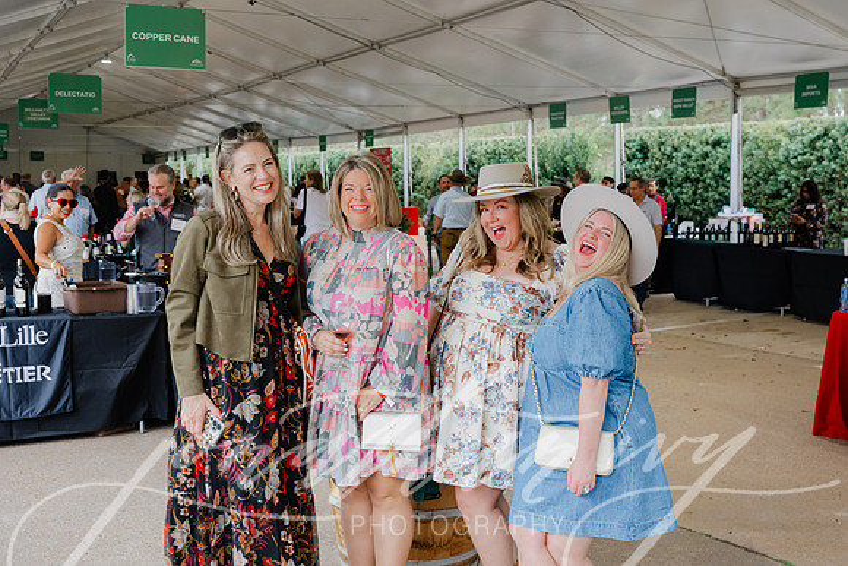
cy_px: 283
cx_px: 424
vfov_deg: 29.3
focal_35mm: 46
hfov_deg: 42.7
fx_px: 1084
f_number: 5.6
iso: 1100
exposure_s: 1/160
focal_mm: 46
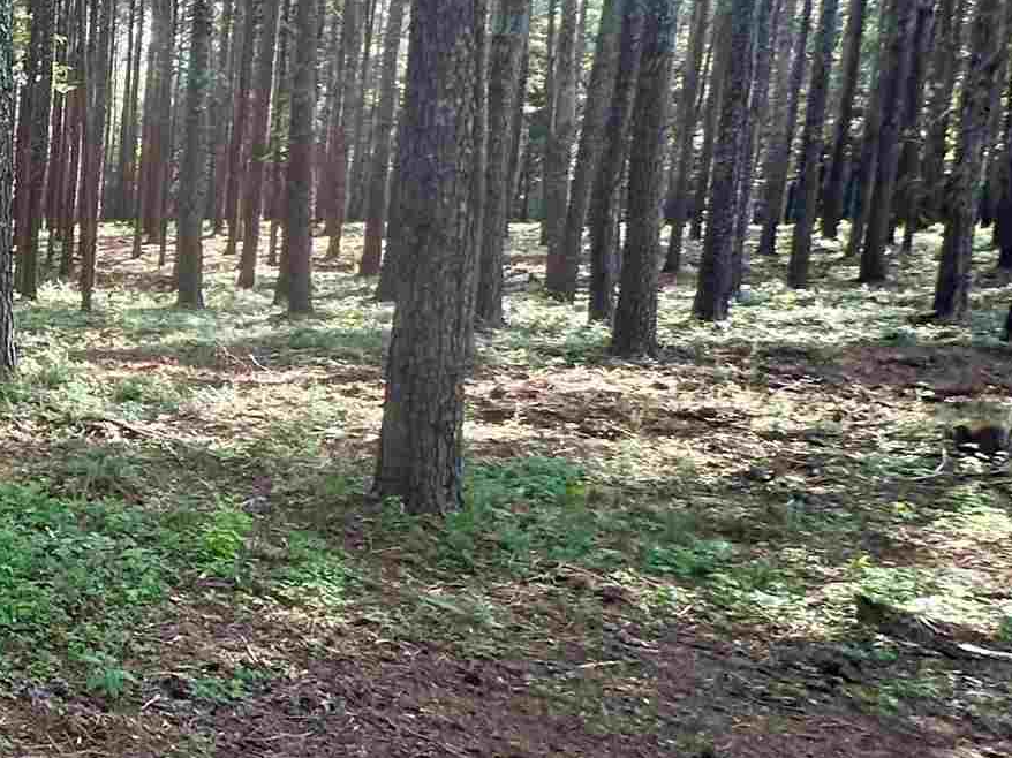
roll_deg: -0.8
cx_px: -651
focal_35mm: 49
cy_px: 384
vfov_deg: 29.7
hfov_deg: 24.8
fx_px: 1432
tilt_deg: -7.4
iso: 40
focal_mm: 2.22
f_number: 2.2
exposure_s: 1/147
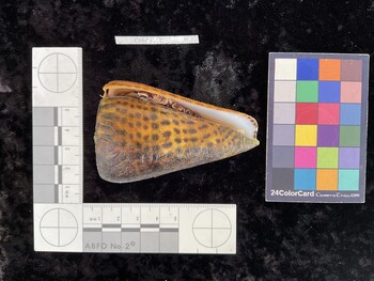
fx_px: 314
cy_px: 140
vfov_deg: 48.3
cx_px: 187
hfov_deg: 61.6
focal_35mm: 29
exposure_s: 1/60
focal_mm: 3
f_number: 1.8
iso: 40
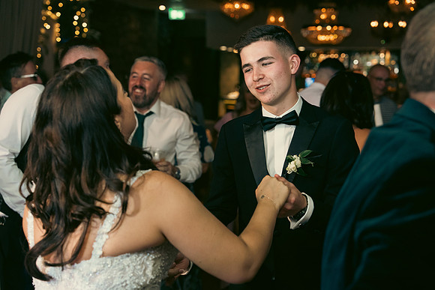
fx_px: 689
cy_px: 145
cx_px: 218
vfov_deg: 23.8
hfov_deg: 35.0
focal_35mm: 57
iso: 2500
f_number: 3.5
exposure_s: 1/160
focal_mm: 57
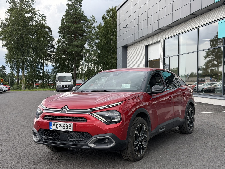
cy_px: 84
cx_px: 112
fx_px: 312
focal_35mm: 48
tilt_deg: -1.3
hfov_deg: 39.7
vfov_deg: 30.3
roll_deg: -0.8
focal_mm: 6.76
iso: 64
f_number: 1.78
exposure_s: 1/865
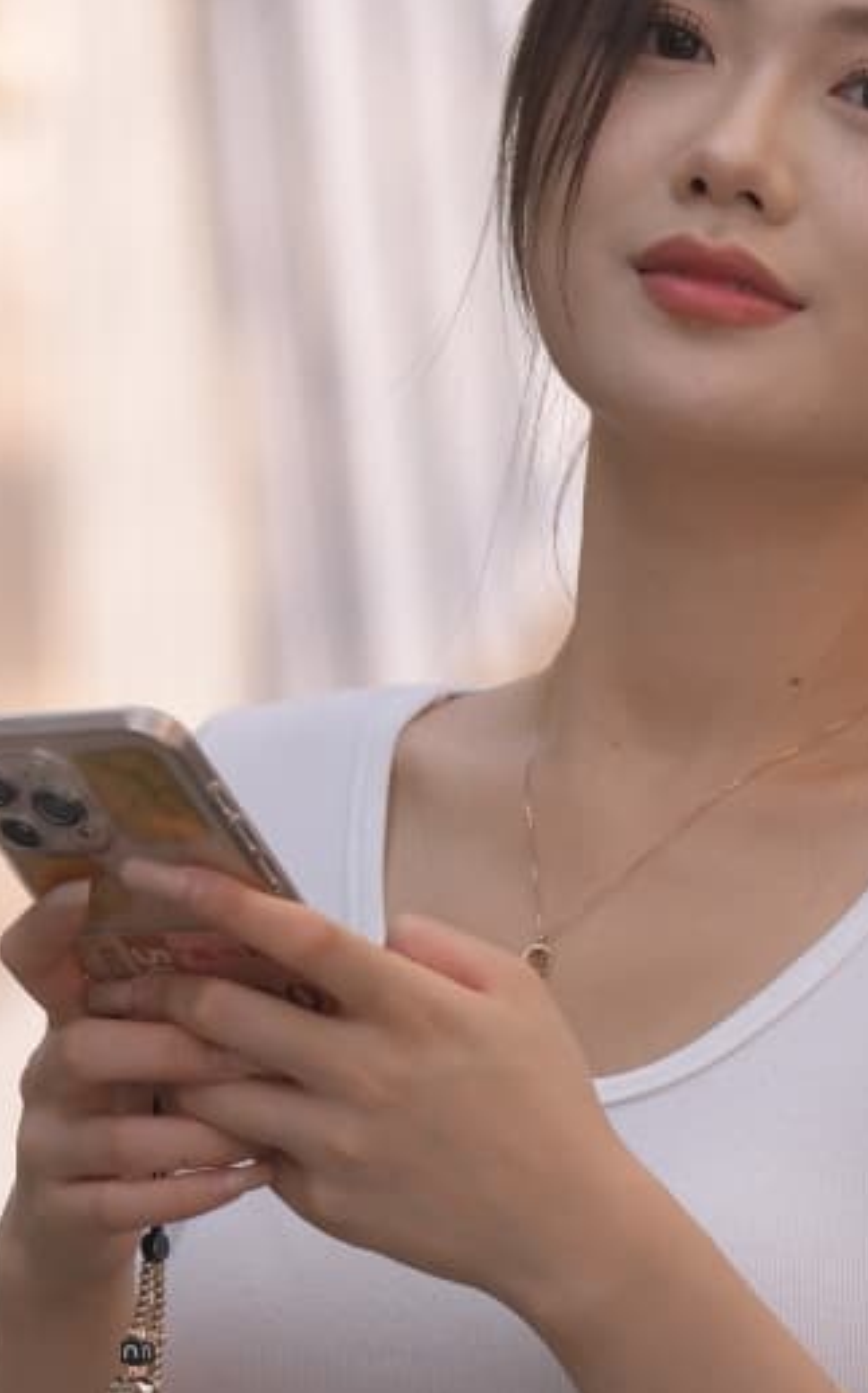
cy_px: 1377
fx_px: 15051
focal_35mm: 397
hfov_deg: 3.3
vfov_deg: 5.3
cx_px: 1121
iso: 110
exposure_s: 1/320
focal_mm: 112
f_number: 4
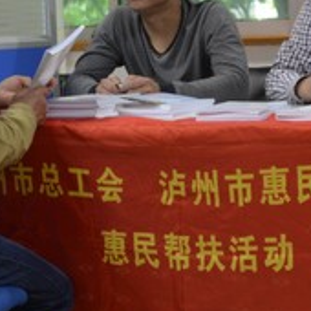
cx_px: 181
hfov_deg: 16.6
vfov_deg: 16.6
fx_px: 1067
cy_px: 113
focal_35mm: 105
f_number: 3.5
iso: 1100
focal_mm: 28
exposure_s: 1/30
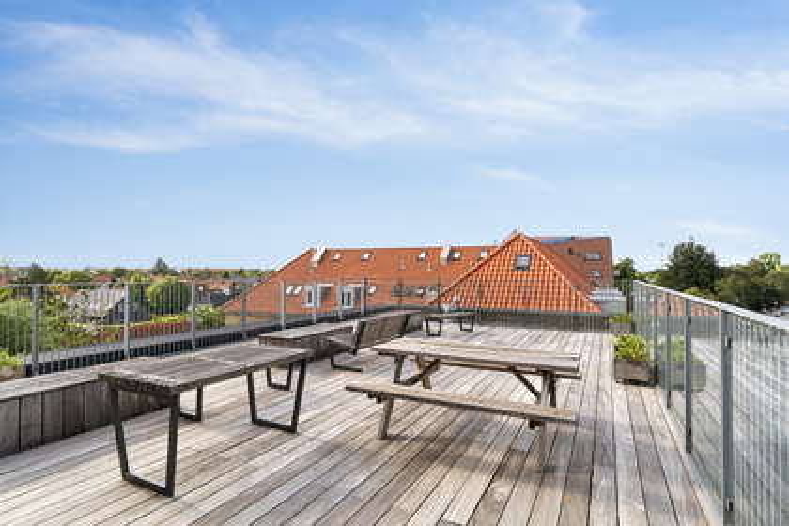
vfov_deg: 63.2
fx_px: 427
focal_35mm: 20
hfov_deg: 85.4
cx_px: 394
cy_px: 263
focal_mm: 13
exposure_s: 1/250
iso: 200
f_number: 8
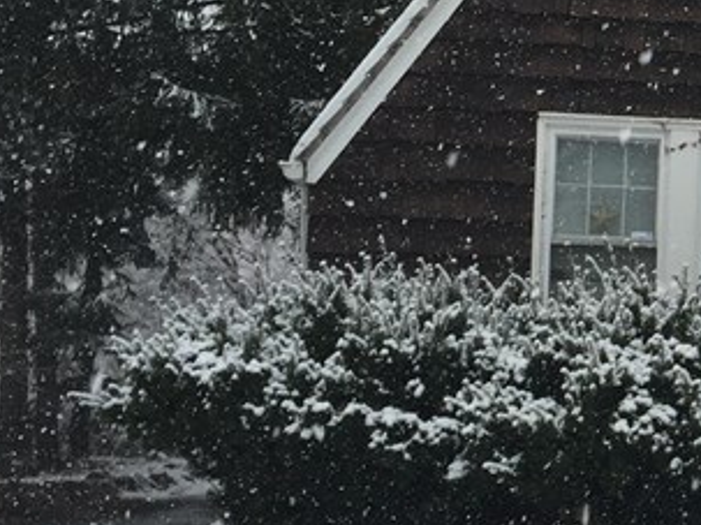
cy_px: 213
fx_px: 1984
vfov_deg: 15.1
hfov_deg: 17.3
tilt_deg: +5.1
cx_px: 1152
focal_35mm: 98
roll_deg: -1.3
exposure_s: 1/488
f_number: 2.2
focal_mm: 4.15
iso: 32
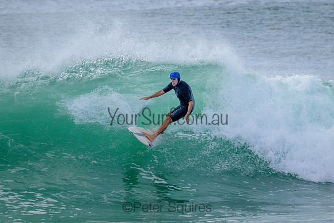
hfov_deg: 2.2
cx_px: 173
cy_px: 92
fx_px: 8718
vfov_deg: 1.5
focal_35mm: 940
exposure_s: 1/2000
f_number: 11
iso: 1100
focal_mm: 800
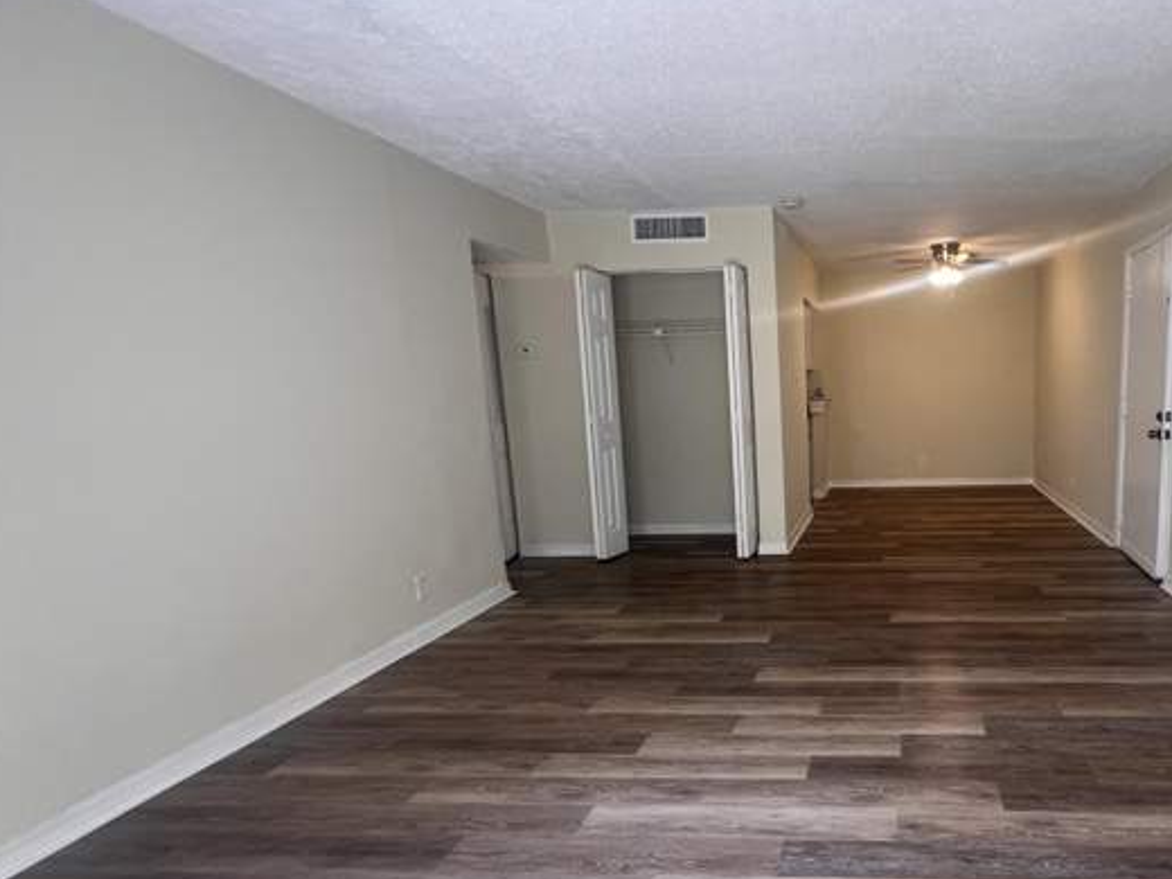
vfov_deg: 65.6
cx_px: 850
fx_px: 677
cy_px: 505
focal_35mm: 20
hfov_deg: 76.9
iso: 200
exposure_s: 1/120
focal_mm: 1.57
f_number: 1.8
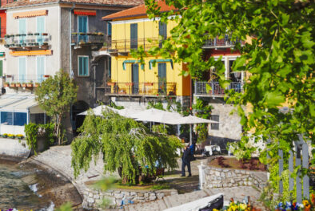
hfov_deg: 20.6
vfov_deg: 15.0
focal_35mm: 91
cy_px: 47
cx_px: -83
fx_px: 796
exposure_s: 1/1000
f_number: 4
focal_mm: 35
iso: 100
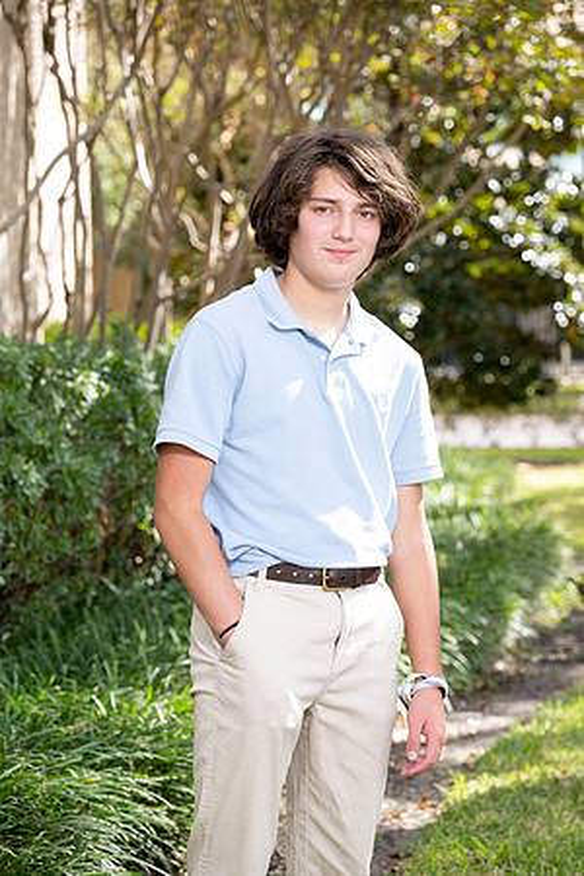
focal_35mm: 120
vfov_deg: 17.1
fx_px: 2920
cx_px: 292
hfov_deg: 11.4
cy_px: 438
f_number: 6.3
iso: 400
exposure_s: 1/160
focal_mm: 120
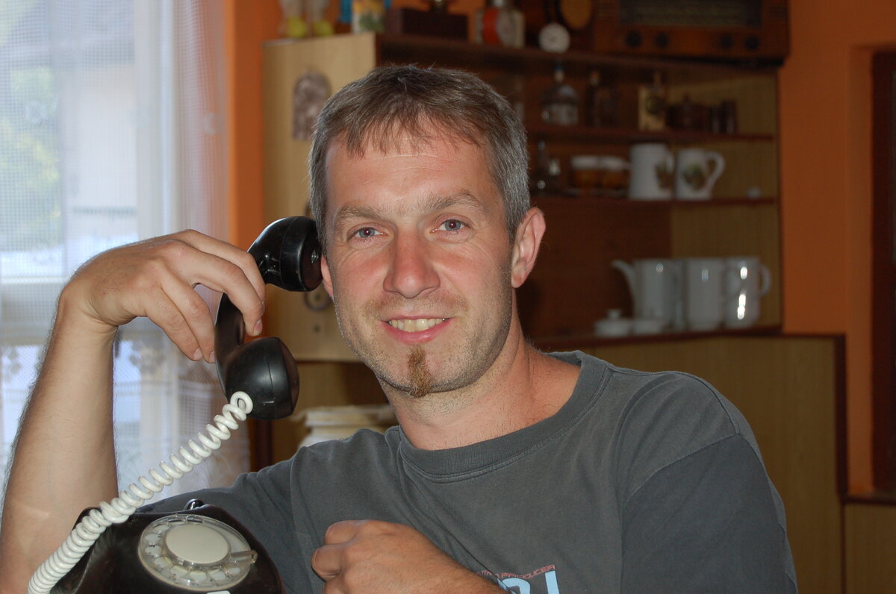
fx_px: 2050
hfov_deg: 24.7
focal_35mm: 82
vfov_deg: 16.5
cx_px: 448
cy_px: 297
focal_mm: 55
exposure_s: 1/60
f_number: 5.6
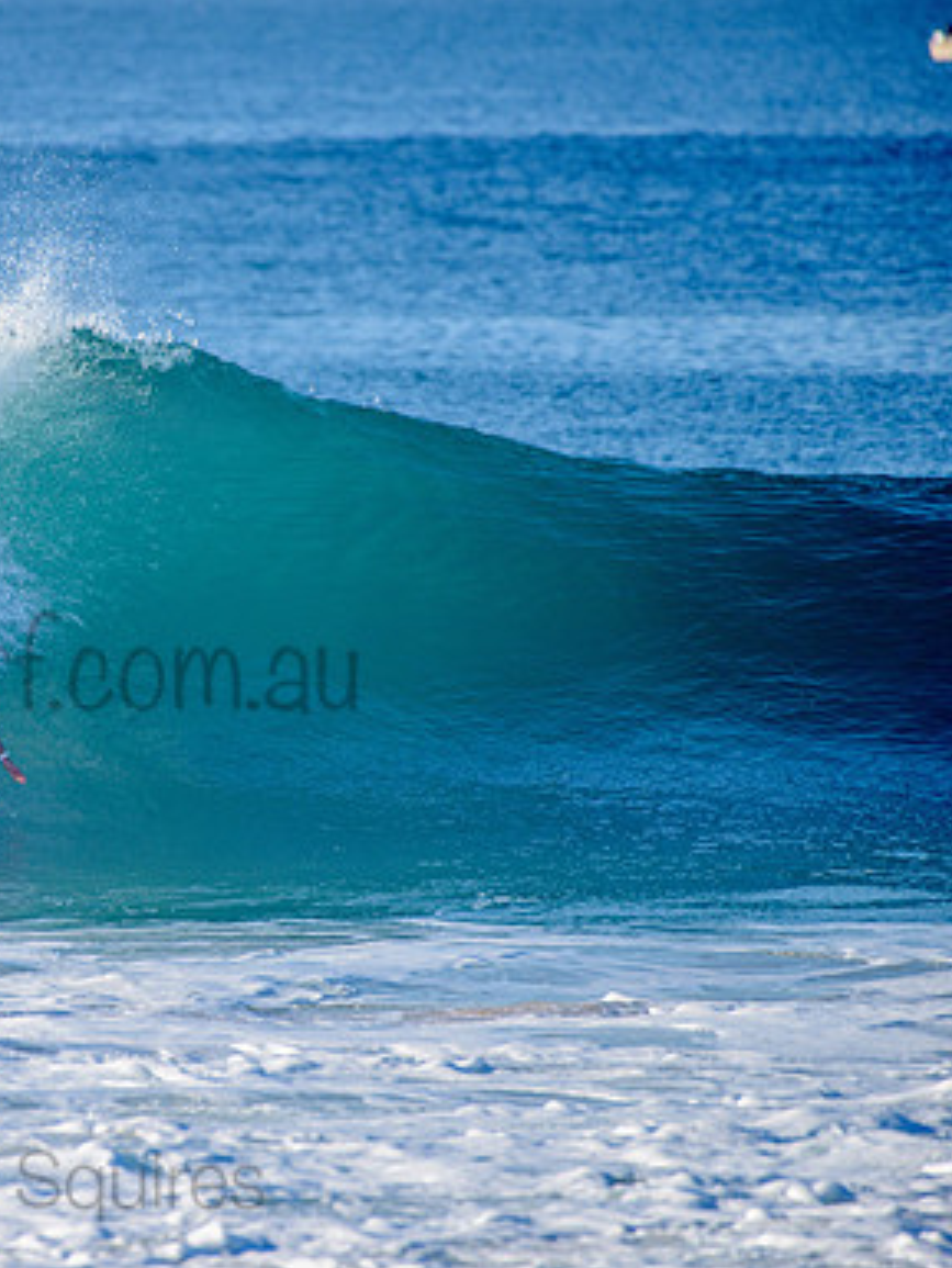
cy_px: 634
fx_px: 26570
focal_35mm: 725
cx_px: 10
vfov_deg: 2.7
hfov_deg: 2.1
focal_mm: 500
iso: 250
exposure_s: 1/1600
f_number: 5.6
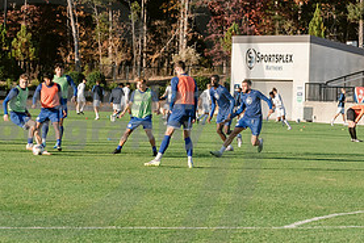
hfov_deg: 10.3
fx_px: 2013
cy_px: 112
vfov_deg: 6.9
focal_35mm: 199
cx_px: 34
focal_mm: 95
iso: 1250
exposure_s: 1/2000
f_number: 9
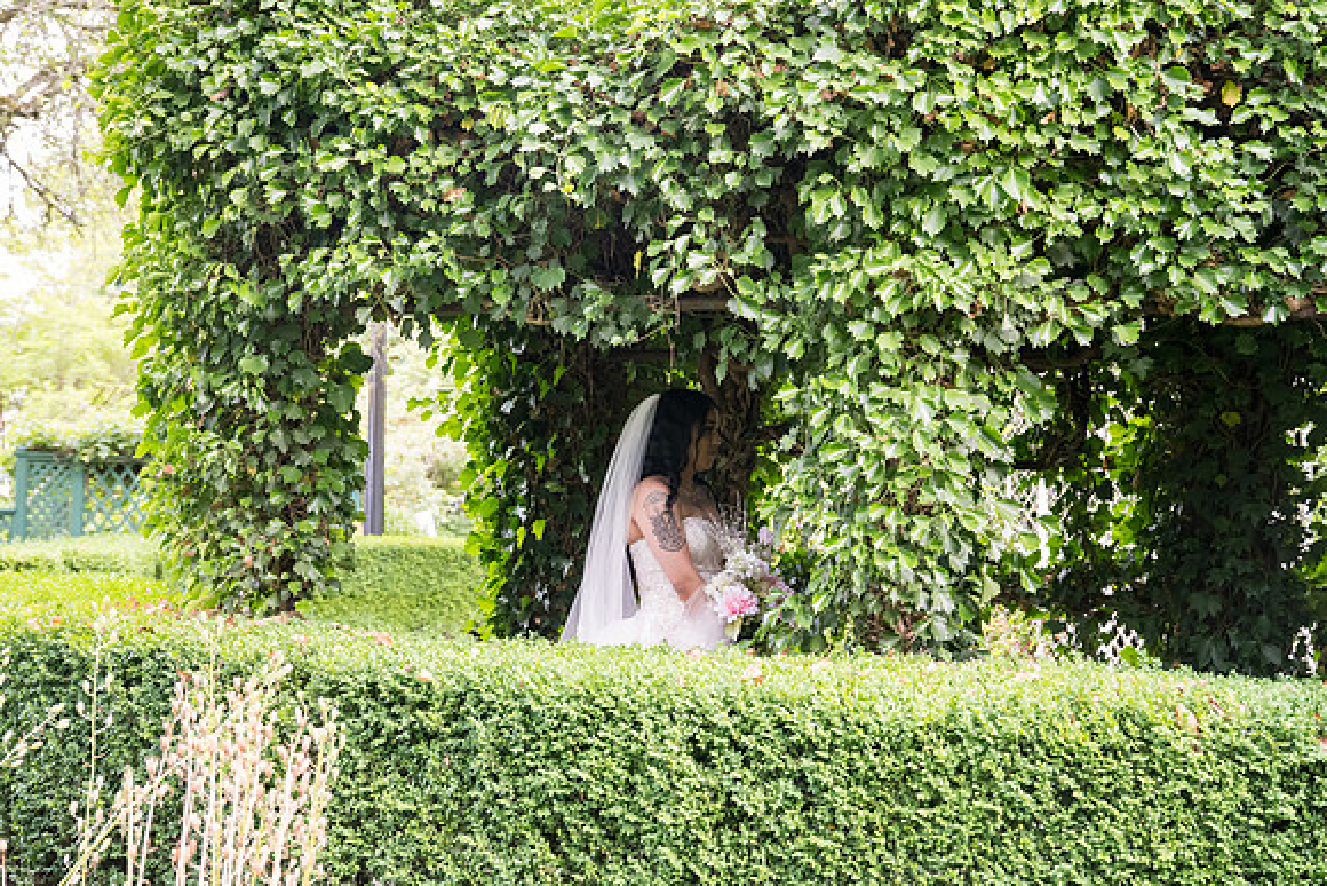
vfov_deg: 27.0
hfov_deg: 39.6
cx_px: 664
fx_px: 1843
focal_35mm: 50
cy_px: 443
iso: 2500
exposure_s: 1/320
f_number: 4
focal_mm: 50
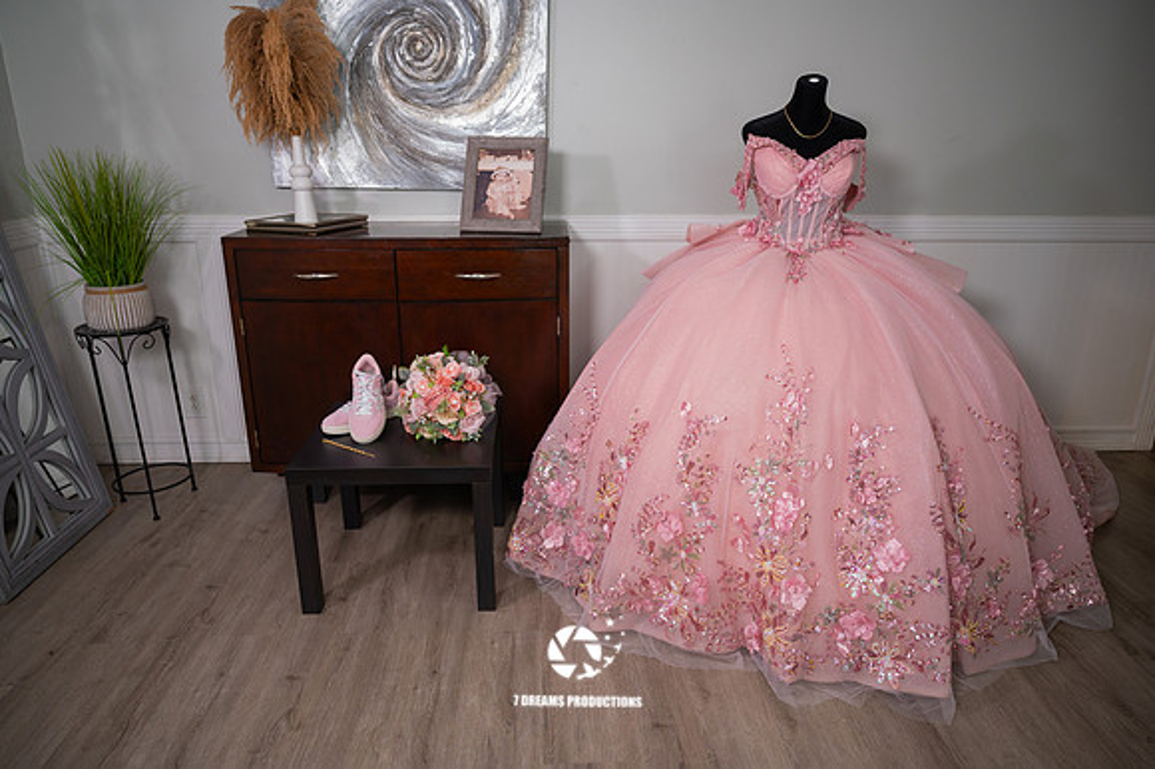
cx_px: 578
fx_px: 792
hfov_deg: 72.2
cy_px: 384
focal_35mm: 25
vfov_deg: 51.8
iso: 1000
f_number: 2.8
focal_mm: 24
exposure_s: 1/60
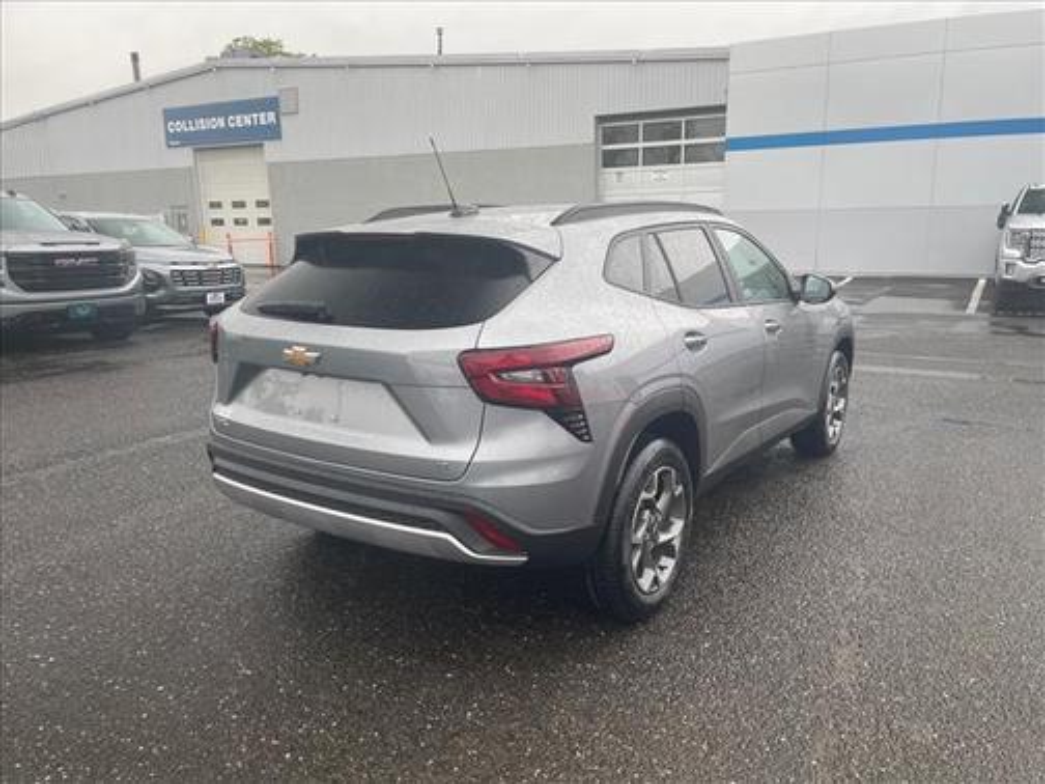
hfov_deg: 67.3
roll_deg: -1.1
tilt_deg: -13.3
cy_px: 392
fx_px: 785
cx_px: 522
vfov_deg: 53.1
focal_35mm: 26
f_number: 1.6
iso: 32
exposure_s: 1/241
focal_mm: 4.2
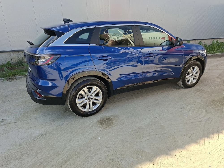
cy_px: 84
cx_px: 112
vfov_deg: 58.9
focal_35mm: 23
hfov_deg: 73.9
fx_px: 149
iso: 40
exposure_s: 1/808
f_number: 1.8
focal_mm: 5.54
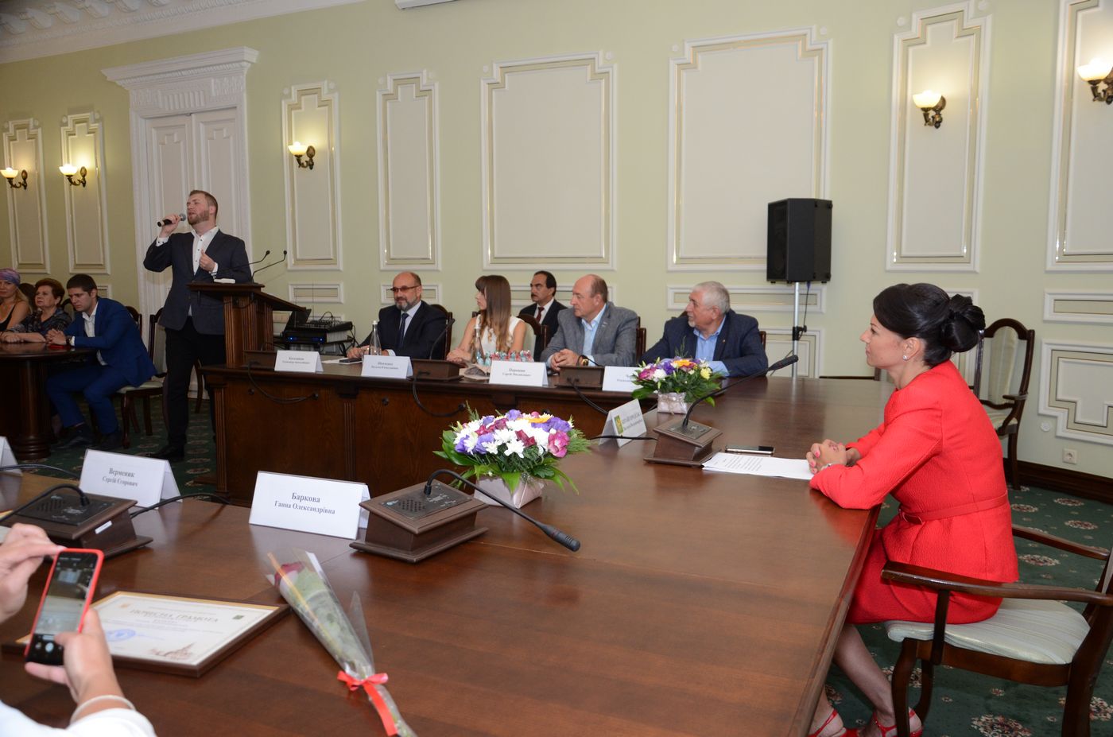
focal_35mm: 27
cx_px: 556
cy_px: 368
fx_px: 833
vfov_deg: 47.7
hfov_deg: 67.5
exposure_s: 1/250
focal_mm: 18
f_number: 3.5
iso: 800
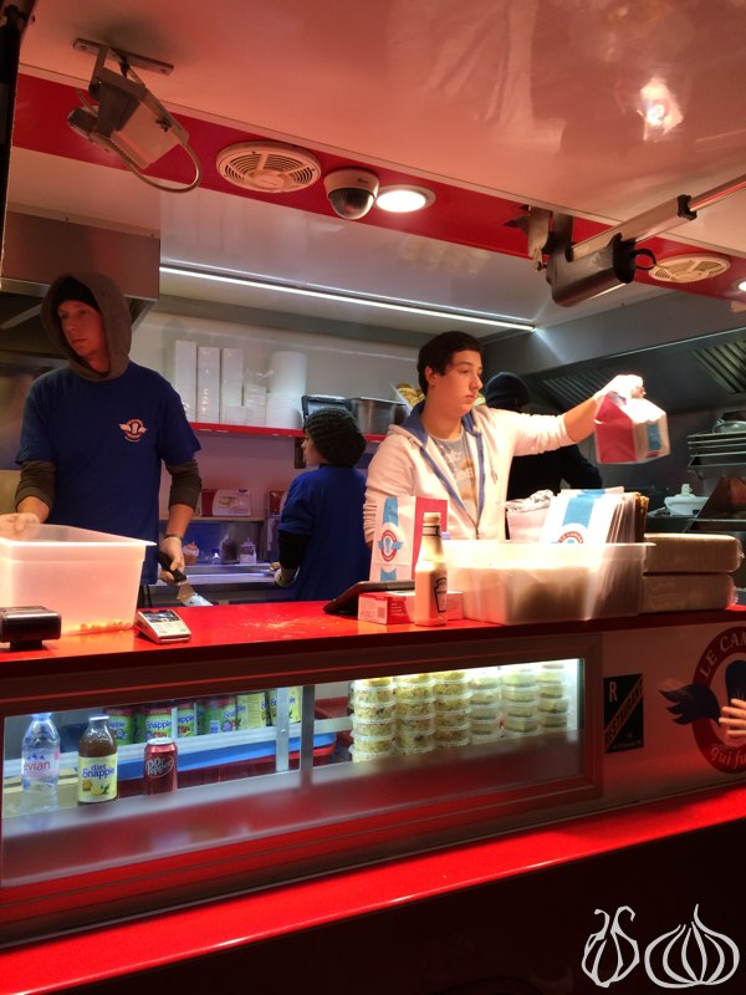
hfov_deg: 46.8
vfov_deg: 60.0
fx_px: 862
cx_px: 373
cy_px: 498
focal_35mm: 30
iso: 40
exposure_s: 1/30
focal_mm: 4.12
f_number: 2.2
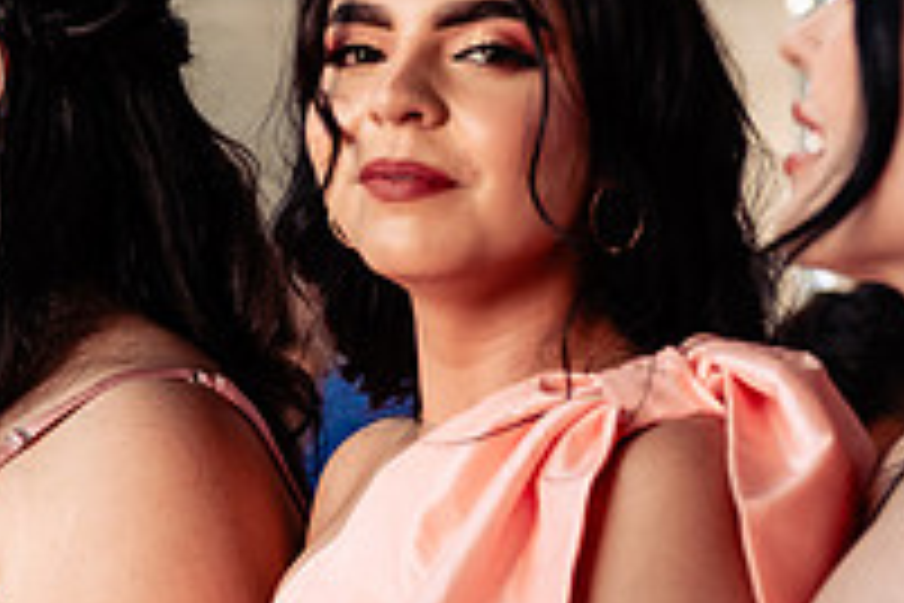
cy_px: 484
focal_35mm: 174
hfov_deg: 11.7
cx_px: 94
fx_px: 4369
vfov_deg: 7.9
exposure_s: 1/400
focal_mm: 58
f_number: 3.2
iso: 800
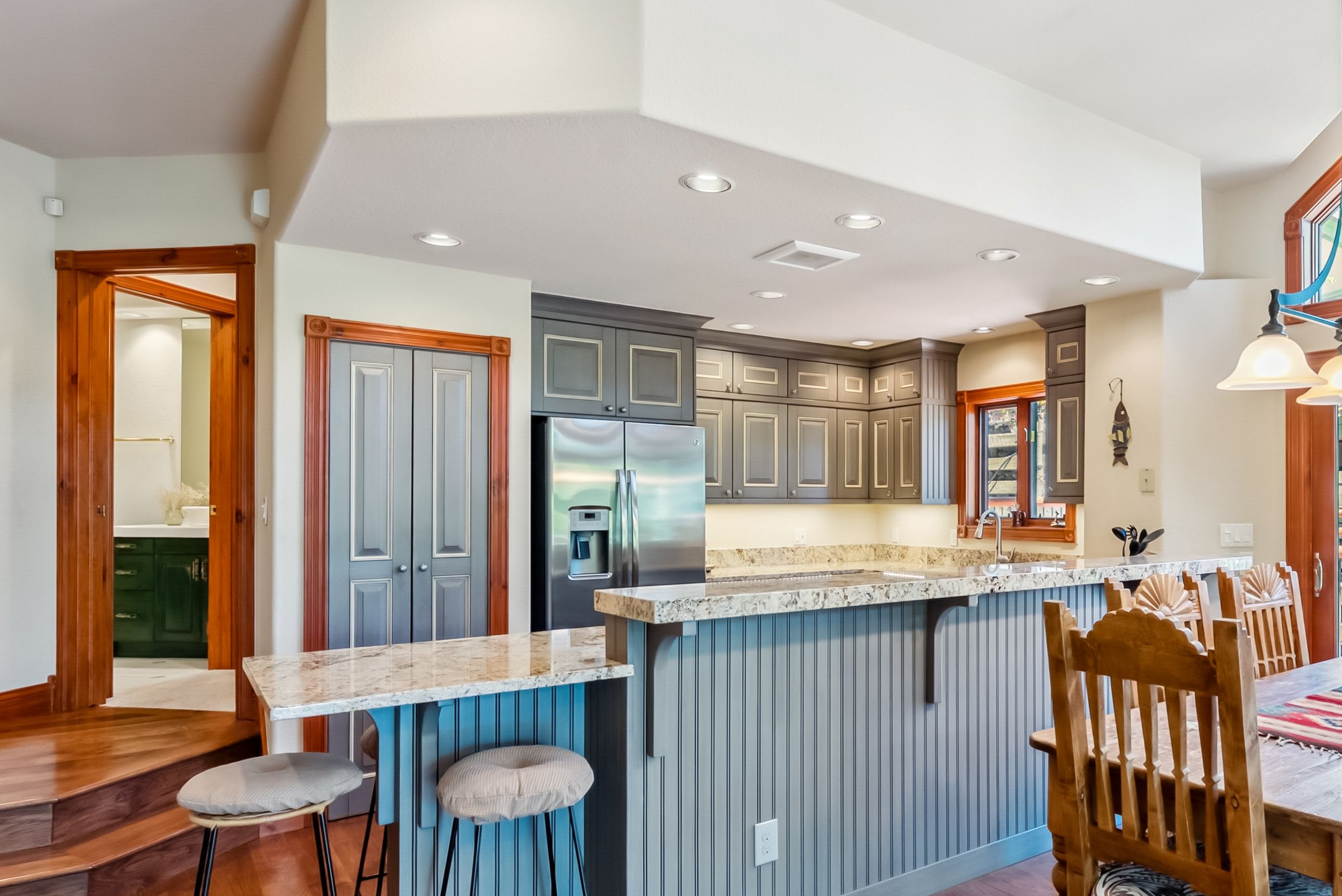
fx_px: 858
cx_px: 882
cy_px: 495
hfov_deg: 74.0
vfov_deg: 55.1
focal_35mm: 23
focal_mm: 14
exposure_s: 1/30
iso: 800
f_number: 8
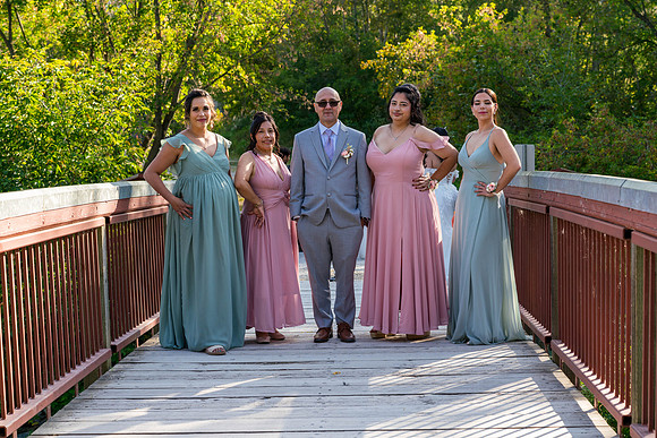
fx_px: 1077
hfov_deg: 33.9
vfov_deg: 23.0
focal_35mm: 59
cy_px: 219
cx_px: 328
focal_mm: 59
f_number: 5
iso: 250
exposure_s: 1/250
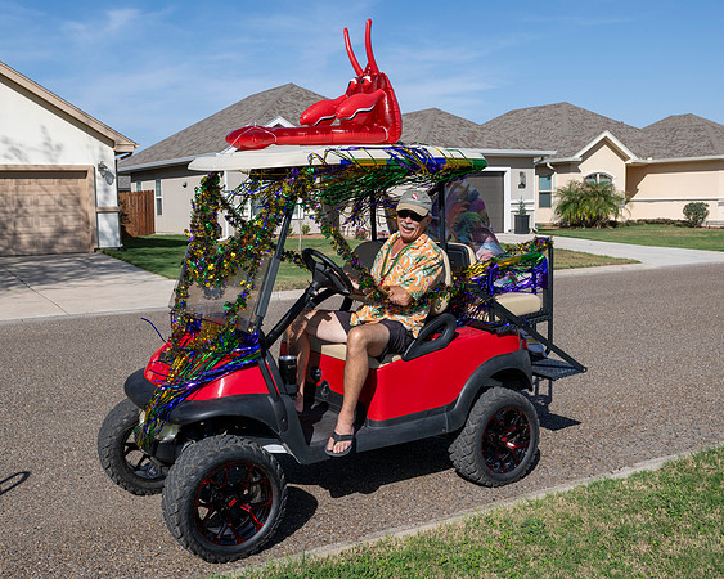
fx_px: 830
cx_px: 362
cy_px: 290
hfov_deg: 47.1
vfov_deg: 38.4
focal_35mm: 39
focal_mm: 34
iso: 400
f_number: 8
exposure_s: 1/1250
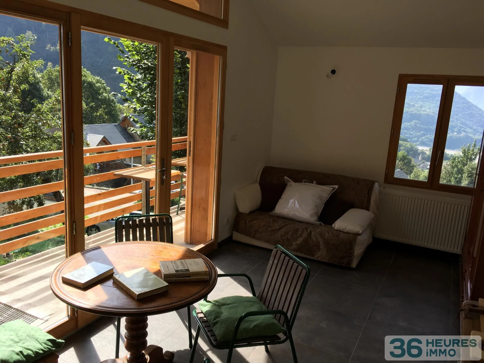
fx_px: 405
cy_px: 182
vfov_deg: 48.2
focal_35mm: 29
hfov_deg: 61.7
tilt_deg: -12.2
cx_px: 242
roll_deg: -3.3
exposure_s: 1/318
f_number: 2.2
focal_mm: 4.15
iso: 25
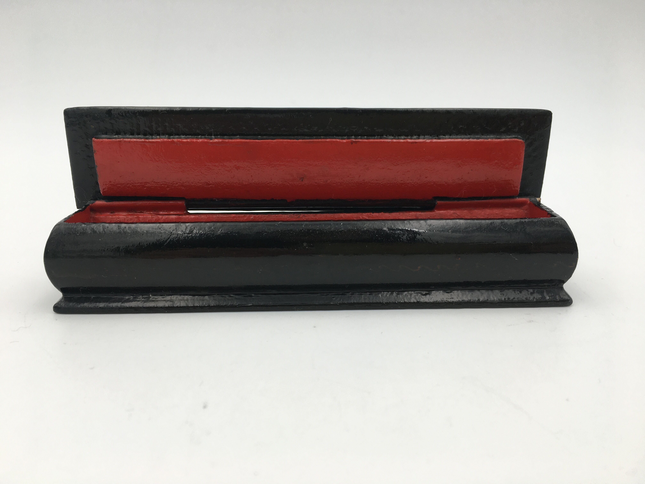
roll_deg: +0.1
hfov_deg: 61.7
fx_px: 540
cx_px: 322
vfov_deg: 48.2
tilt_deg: -16.4
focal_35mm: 29
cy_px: 242
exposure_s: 1/100
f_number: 2.2
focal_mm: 4.15
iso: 25
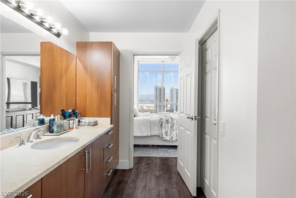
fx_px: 173
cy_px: 99
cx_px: 148
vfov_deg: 59.5
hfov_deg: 81.2
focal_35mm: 21
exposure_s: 1/15
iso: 400
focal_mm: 21
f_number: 8
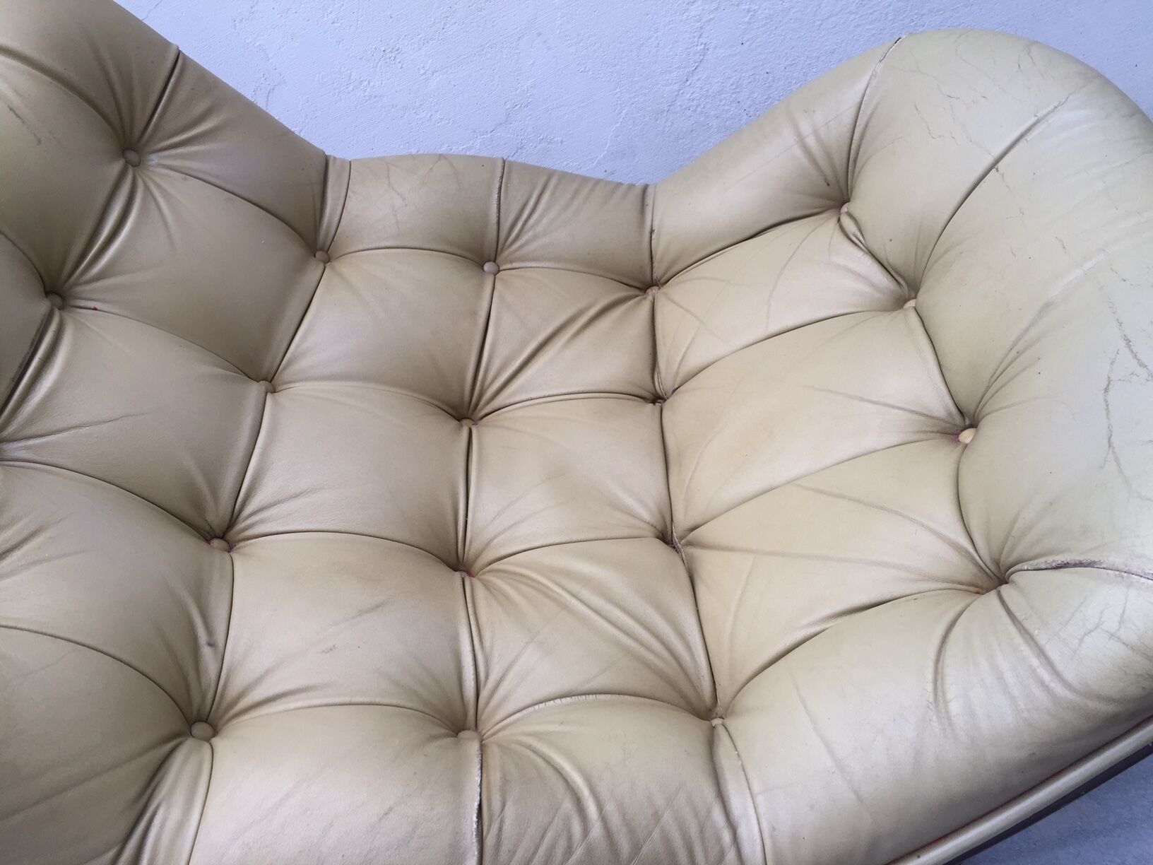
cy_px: 432
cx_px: 576
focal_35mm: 29
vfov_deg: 48.2
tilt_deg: -41.4
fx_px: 966
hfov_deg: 61.7
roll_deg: +31.6
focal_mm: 4.15
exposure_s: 1/100
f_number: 2.2
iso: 32
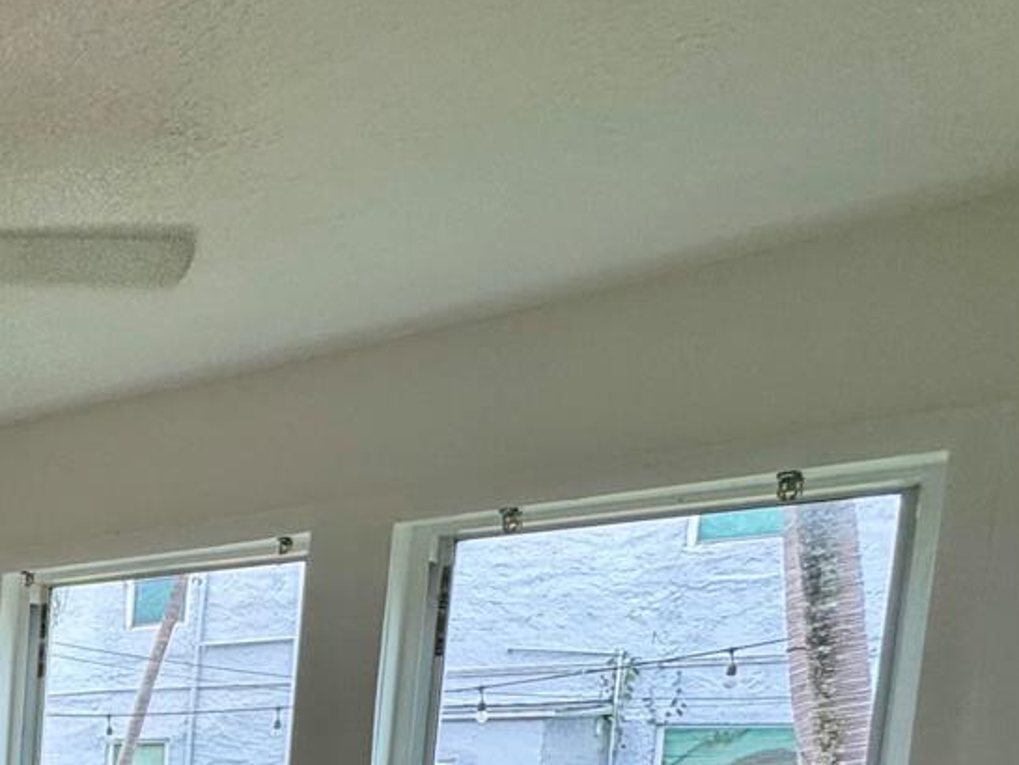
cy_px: 884
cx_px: -328
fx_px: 1207
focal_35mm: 41
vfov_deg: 30.6
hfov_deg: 32.9
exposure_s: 1/120
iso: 200
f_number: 2.2
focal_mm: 2.22
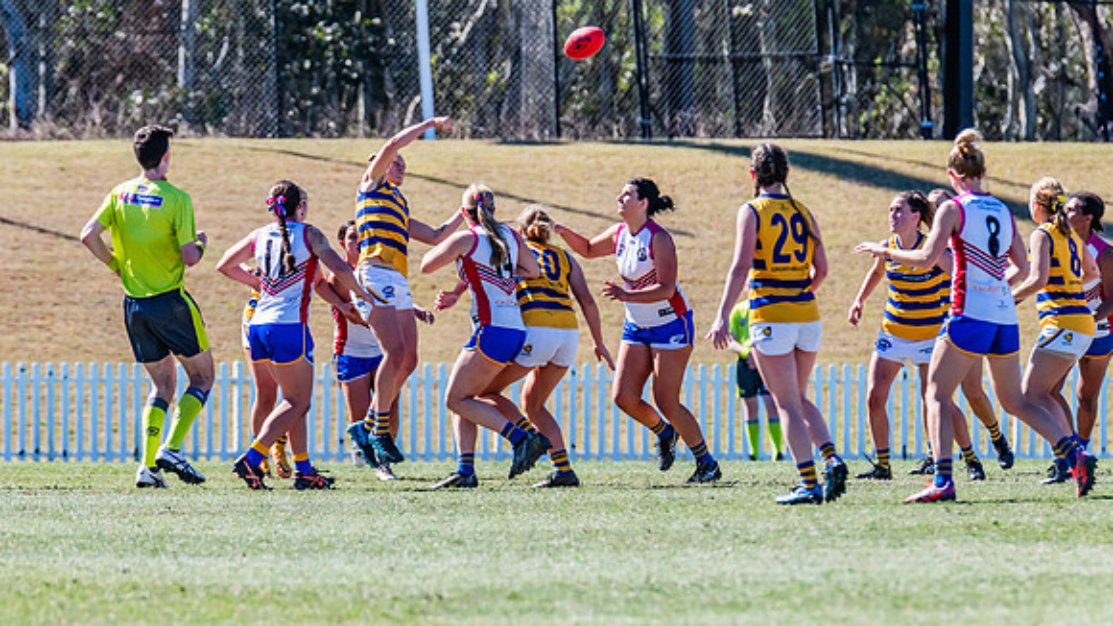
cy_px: 228
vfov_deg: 2.2
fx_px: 16030
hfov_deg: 4.0
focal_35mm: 543
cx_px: 426
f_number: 7.1
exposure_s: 1/1600
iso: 800
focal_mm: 420
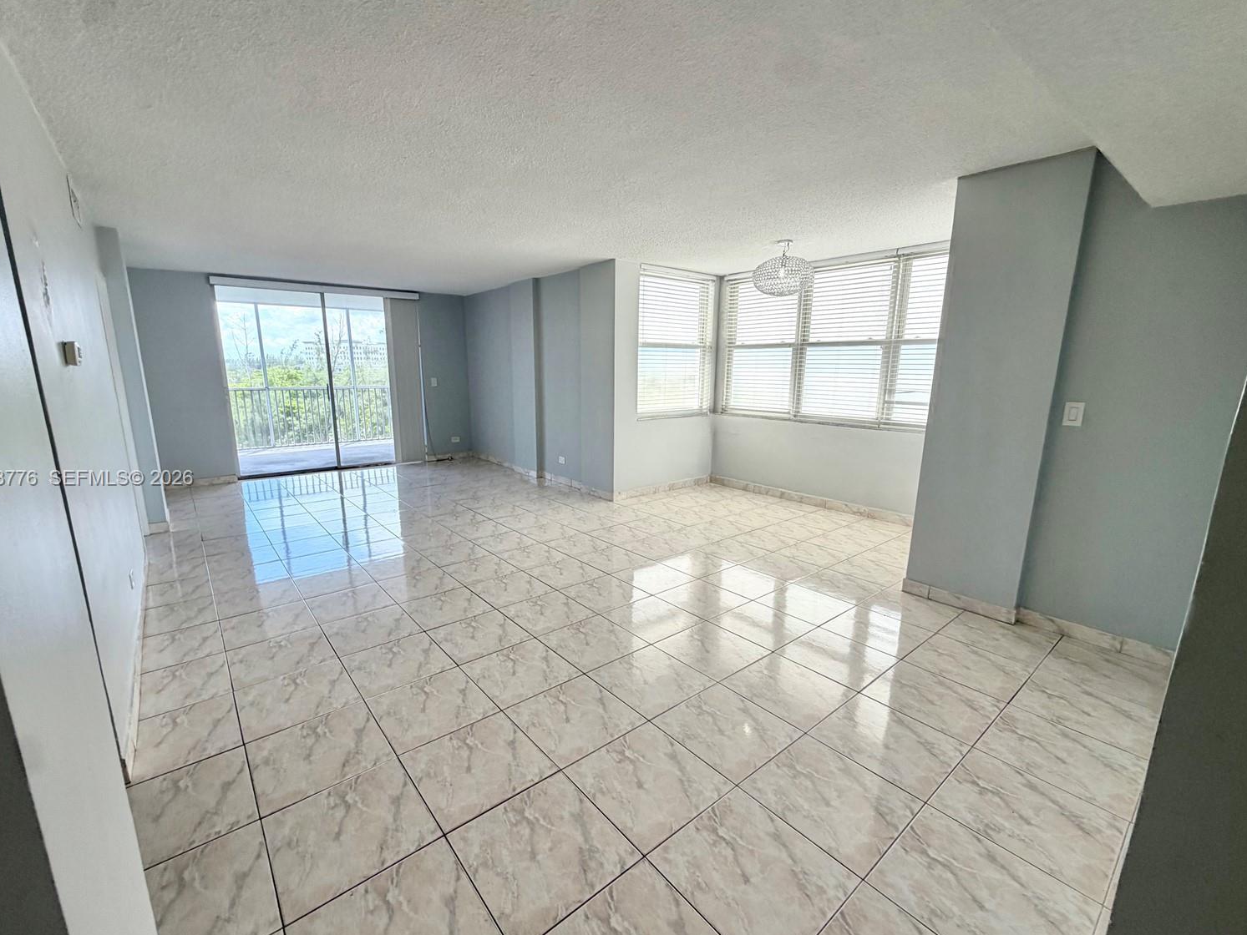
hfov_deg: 98.1
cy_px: 479
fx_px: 540
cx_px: 601
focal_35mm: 15
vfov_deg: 81.7
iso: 50
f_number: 2.2
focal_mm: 2.22
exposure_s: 1/210
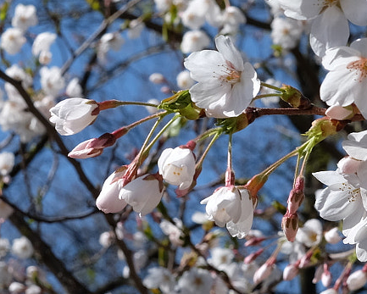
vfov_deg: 10.9
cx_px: 209
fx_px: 1543
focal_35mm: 142
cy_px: 64
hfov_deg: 13.6
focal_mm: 27
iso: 200
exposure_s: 1/350
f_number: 9
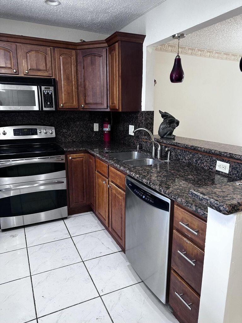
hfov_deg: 56.8
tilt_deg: -12.0
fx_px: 224
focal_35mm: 24
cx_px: 121
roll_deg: -1.4
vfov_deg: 71.6
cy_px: 162
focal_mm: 6.86
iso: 160
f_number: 1.78
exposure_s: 1/60
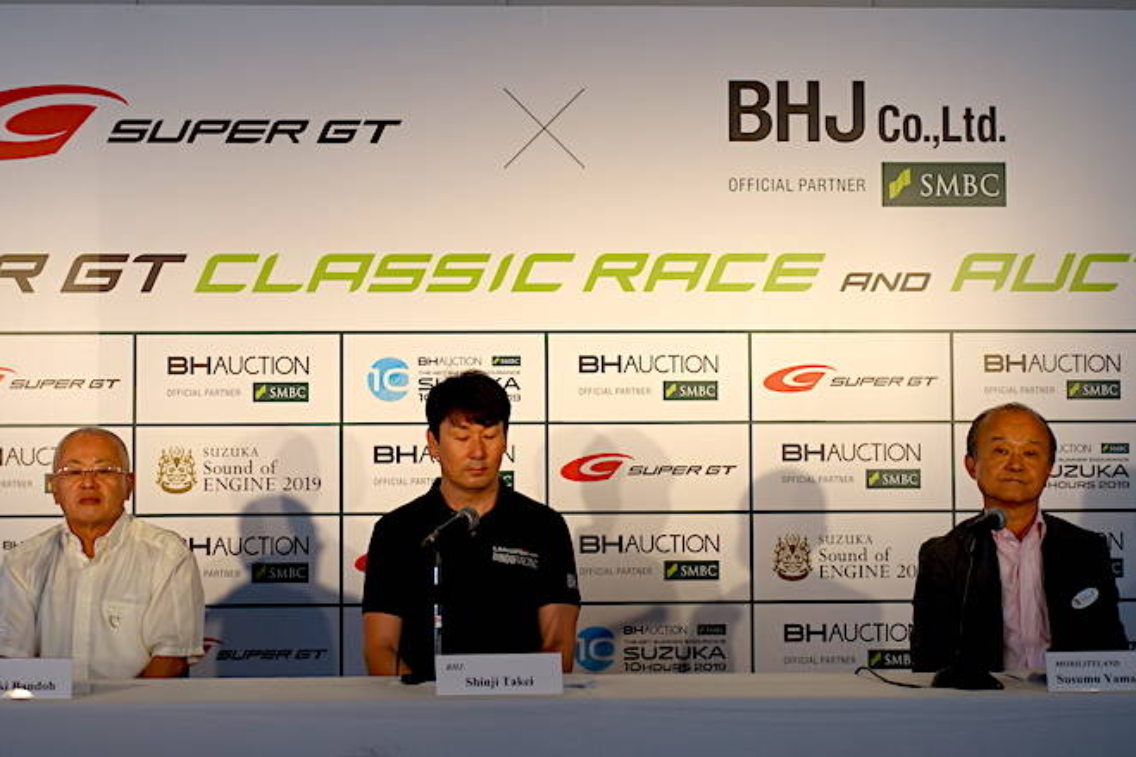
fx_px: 2681
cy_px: 322
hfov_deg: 23.9
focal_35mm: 85
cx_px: 522
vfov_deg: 16.1
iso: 125
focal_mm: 25.7
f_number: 4
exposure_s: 1/125
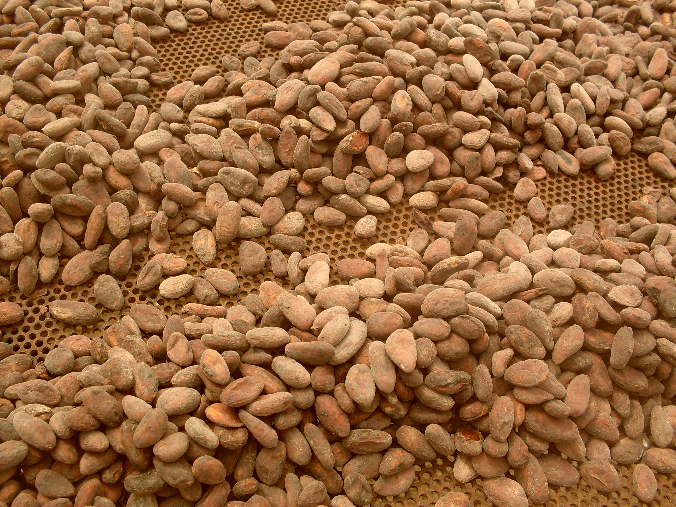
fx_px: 742
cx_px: 338
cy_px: 254
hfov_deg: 49.0
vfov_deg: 37.7
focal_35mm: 38
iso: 80
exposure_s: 1/350
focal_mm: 6.3
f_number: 2.8
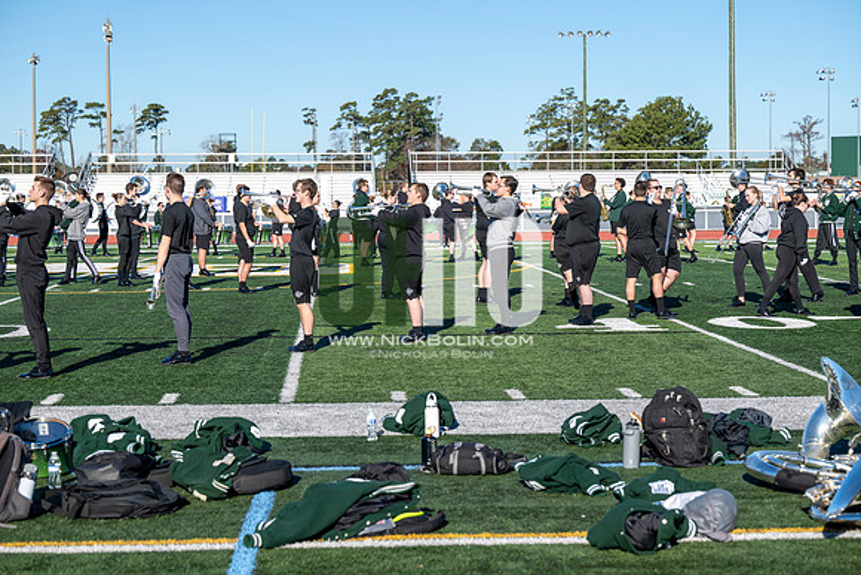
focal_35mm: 71
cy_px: 288
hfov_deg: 28.4
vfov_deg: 19.2
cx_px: 430
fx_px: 1698
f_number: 4
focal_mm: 71
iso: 160
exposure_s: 1/2000
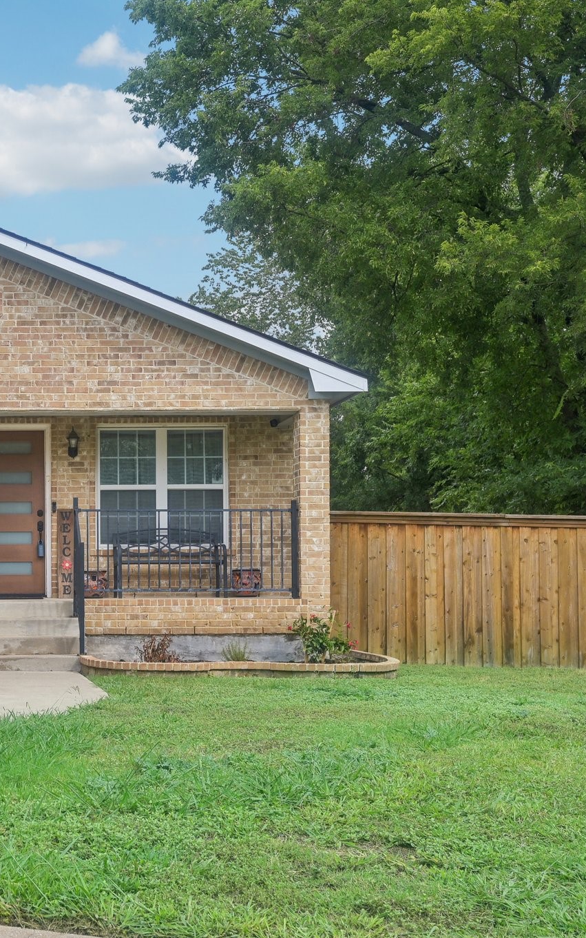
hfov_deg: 26.2
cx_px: -28
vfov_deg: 43.5
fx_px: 1176
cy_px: 469
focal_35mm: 46
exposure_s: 1/160
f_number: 8
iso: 100
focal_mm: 30
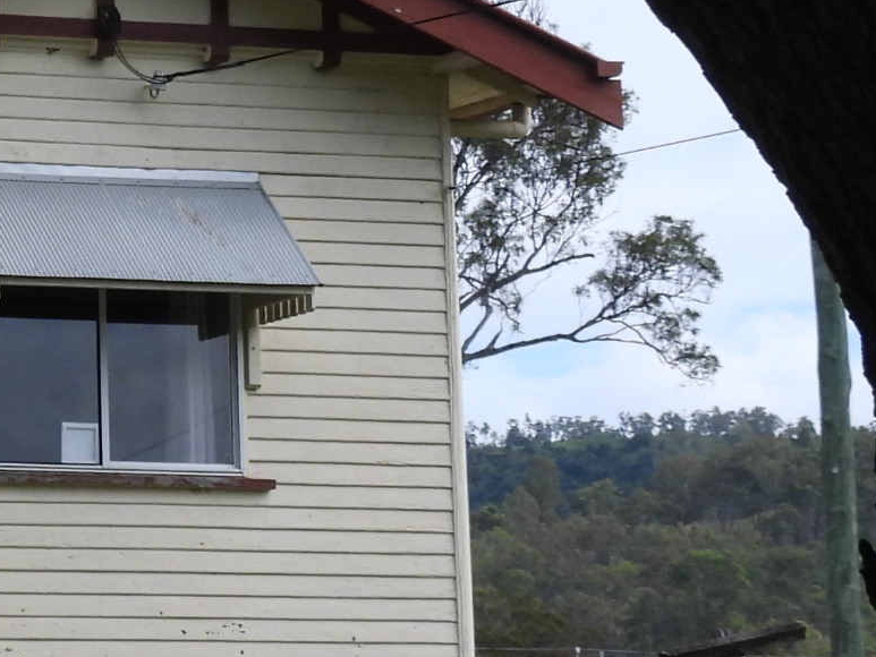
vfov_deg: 7.0
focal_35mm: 211
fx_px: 5340
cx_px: -445
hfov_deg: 9.1
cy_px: 197
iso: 100
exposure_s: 1/1250
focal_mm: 8.9
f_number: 3.5
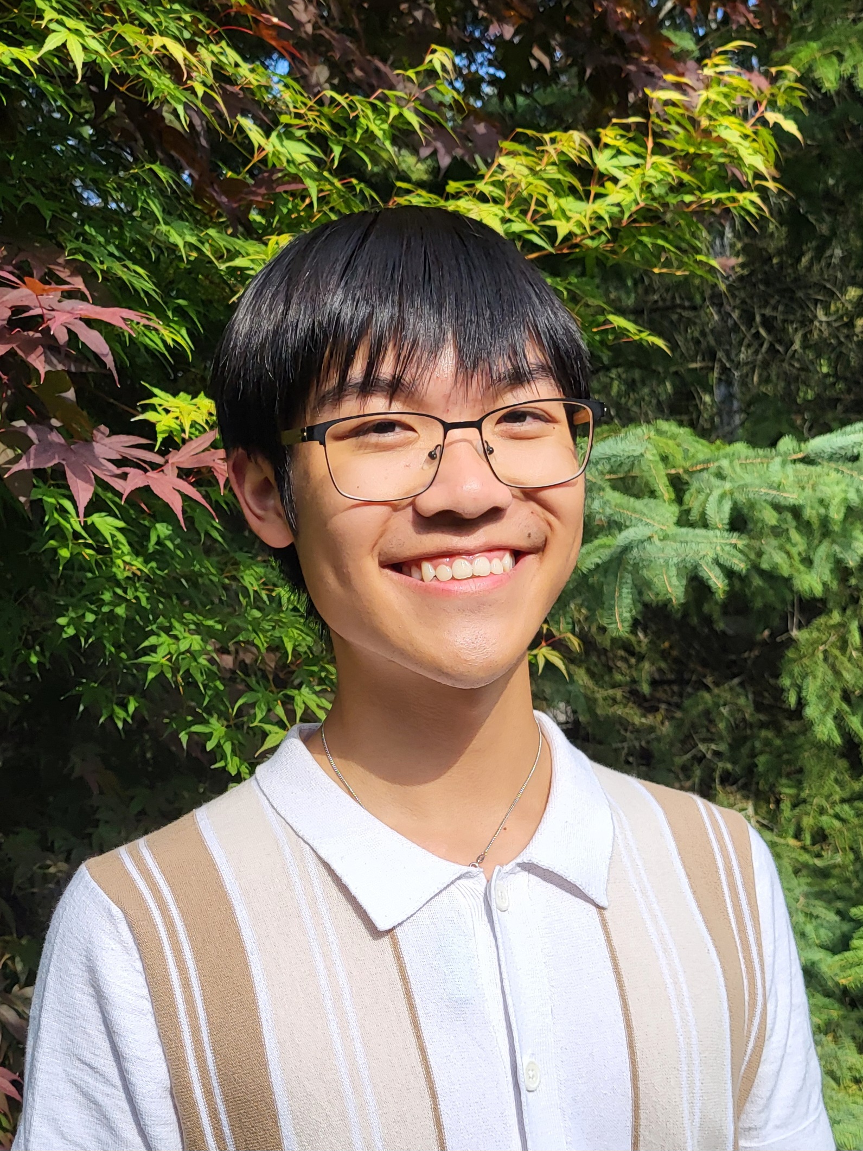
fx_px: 864
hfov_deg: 53.1
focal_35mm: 26
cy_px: 576
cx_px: 432
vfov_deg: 67.3
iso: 40
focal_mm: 5.4
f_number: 1.8
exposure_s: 1/2000
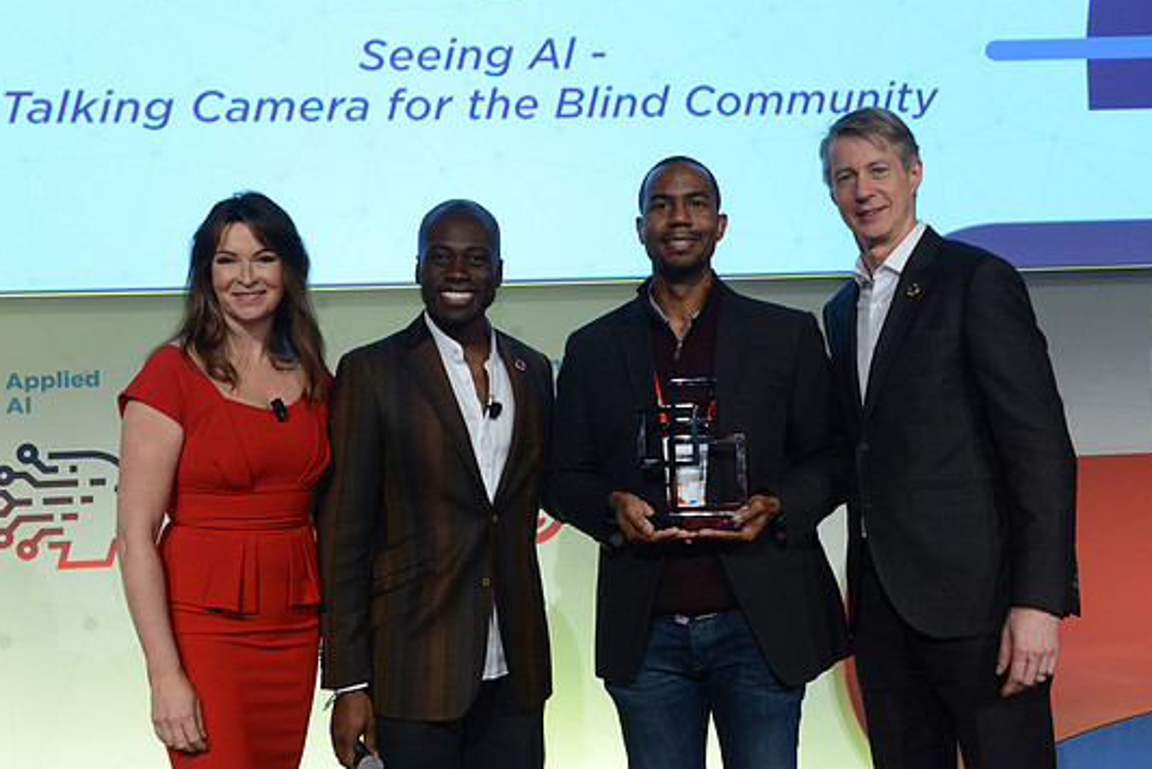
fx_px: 1536
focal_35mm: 48
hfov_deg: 41.1
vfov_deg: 28.1
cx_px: 548
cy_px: 374
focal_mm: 44
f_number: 6.3
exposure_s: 1/100
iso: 2000
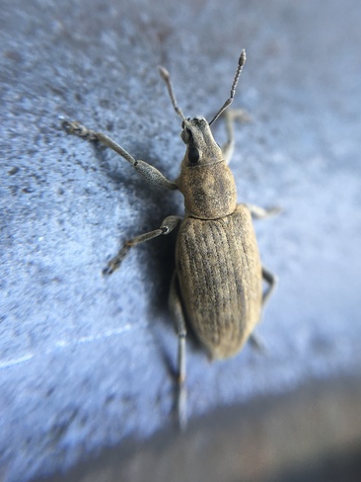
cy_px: 174
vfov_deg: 48.4
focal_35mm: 38
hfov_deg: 37.7
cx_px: 192
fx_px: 528
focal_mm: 4.15
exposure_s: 1/100
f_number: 2.2
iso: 32
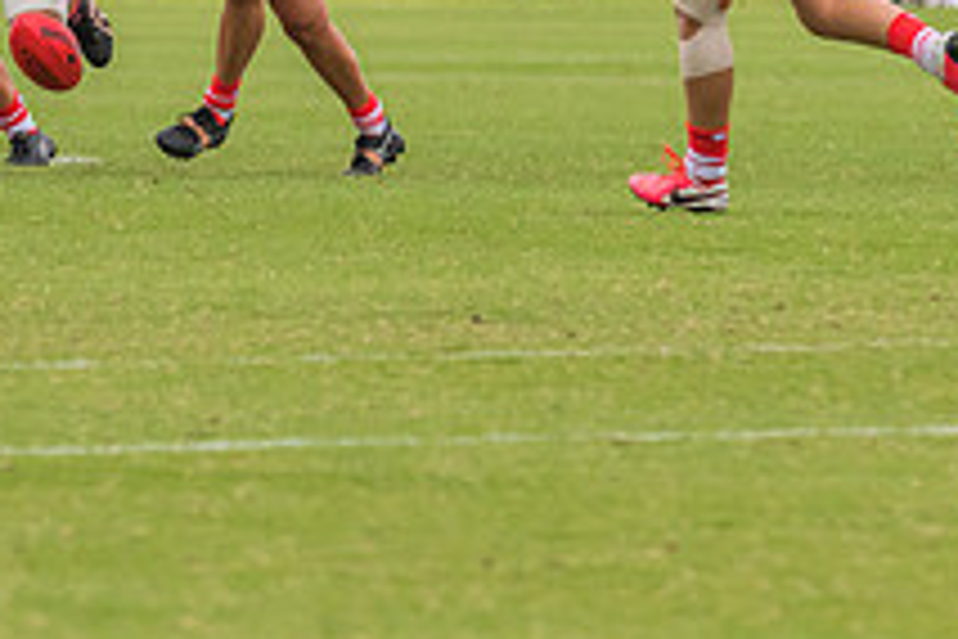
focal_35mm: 1040
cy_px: -171
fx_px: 27673
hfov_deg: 2.0
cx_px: -170
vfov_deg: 1.3
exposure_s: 1/1600
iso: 1000
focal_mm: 320
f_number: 9
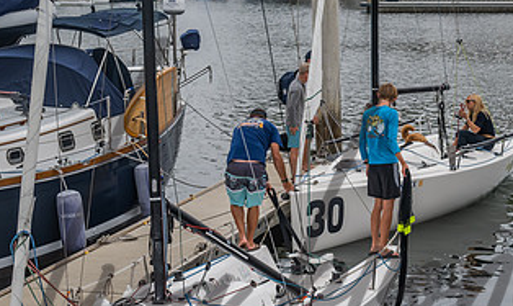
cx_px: 387
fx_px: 1339
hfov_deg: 21.5
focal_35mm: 97
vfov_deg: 12.9
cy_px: 257
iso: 400
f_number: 5.3
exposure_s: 1/640
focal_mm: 44
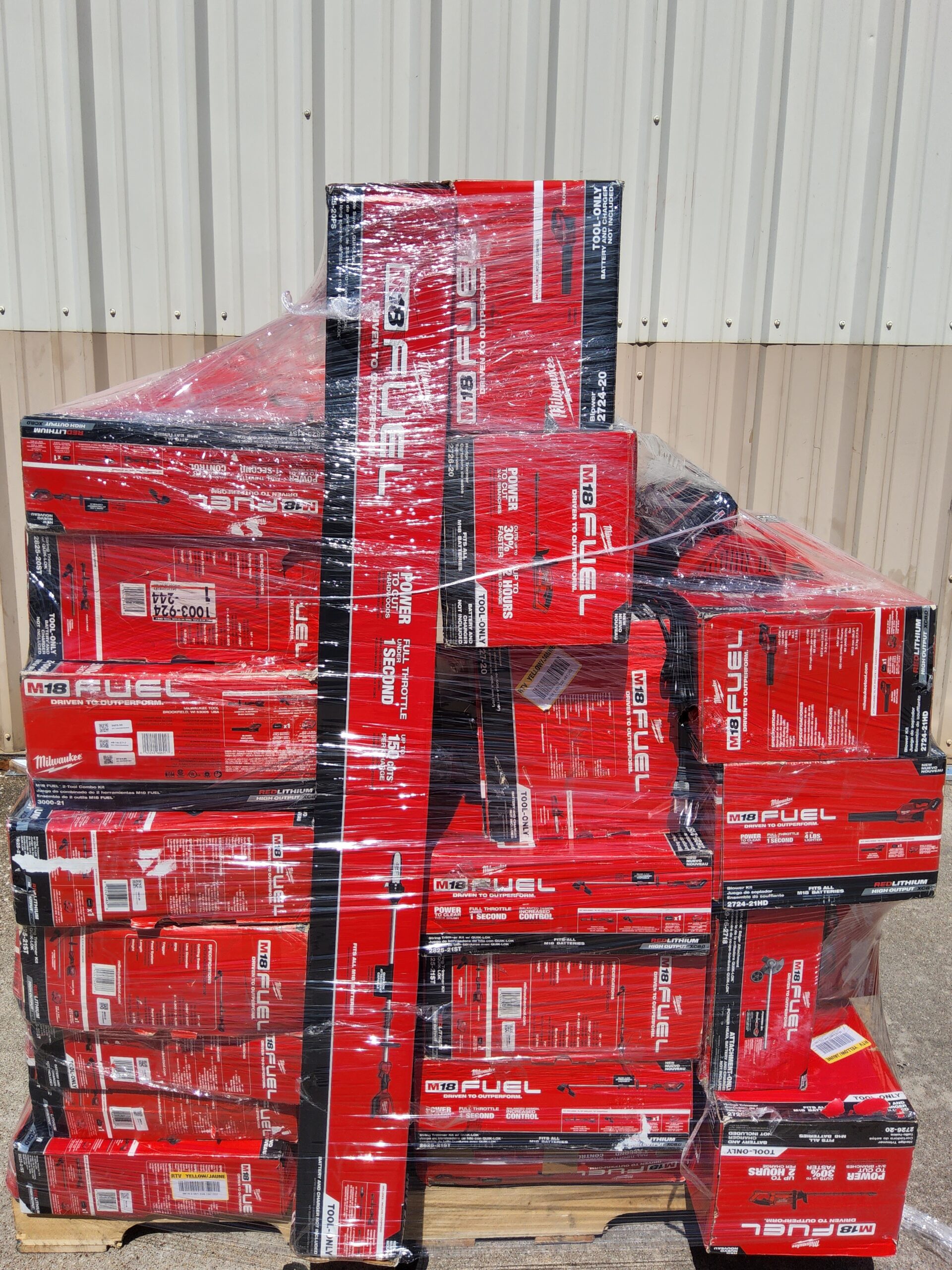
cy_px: 635
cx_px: 476
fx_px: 917
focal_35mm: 25
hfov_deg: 54.9
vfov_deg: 69.4
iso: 32
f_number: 2
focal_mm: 3.08
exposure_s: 1/3333
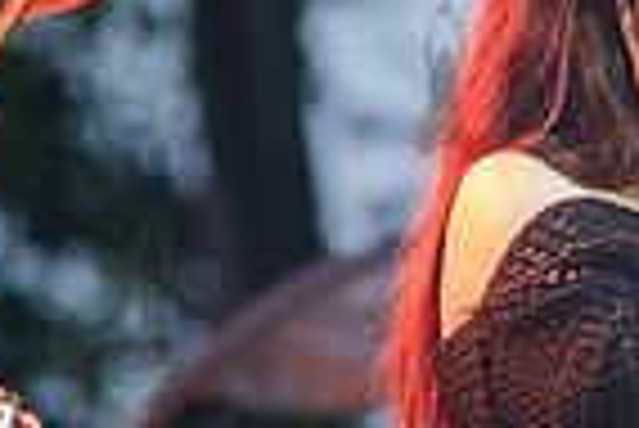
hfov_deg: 3.2
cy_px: 291
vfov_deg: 2.2
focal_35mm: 633
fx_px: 11247
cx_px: 1022
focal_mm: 155
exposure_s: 1/320
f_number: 4
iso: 2000
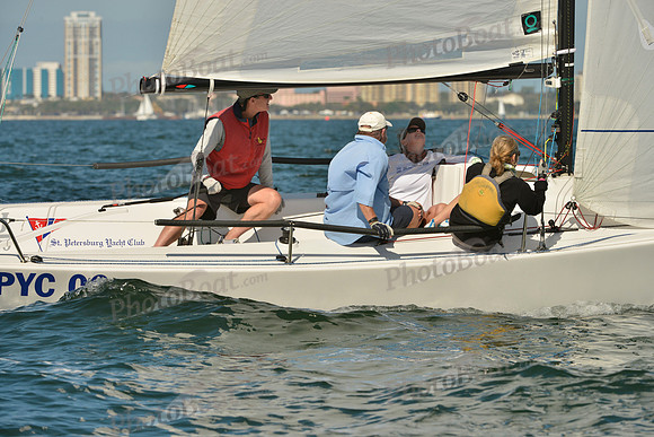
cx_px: 327
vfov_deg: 4.6
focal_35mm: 300
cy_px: 218
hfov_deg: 6.9
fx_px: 5451
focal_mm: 300
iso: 280
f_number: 13
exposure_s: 1/800
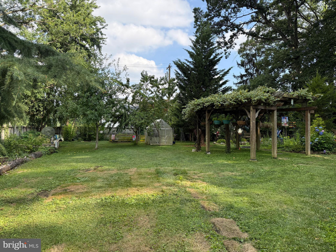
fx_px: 233
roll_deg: -1.3
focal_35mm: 24
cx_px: 168
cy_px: 126
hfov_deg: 71.6
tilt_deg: +1.6
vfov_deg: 56.8
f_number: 1.78
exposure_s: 1/1585
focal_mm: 6.76
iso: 100
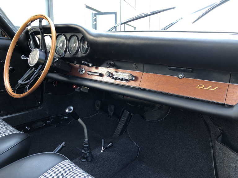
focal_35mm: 28
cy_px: 89
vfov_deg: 49.7
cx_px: 119
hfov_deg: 63.4
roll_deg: -0.2
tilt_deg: -12.0
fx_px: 193
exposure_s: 1/40
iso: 25
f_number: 1.8
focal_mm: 3.99
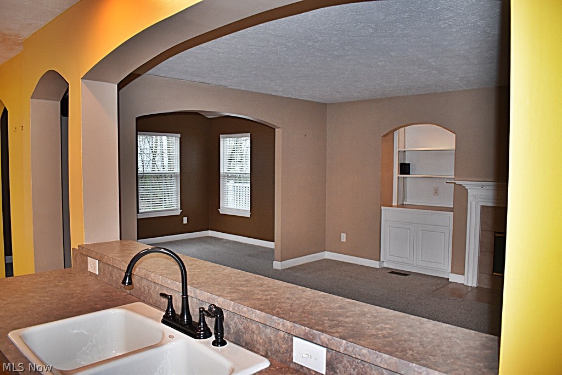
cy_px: 188
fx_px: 422
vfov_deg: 47.9
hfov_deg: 67.4
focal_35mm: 27
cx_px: 281
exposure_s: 1/160
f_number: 3.5
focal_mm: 18
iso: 800
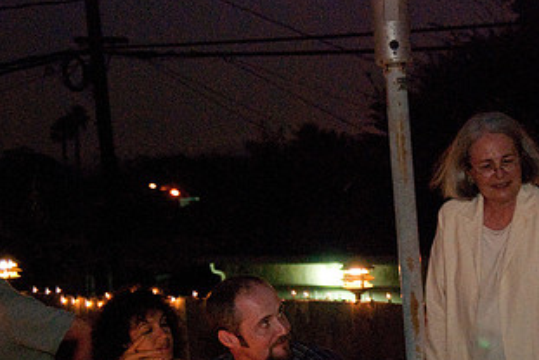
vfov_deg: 14.3
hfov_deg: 21.3
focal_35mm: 95
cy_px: 303
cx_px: 406
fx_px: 1424
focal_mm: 34
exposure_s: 1/60
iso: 1000
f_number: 2.8
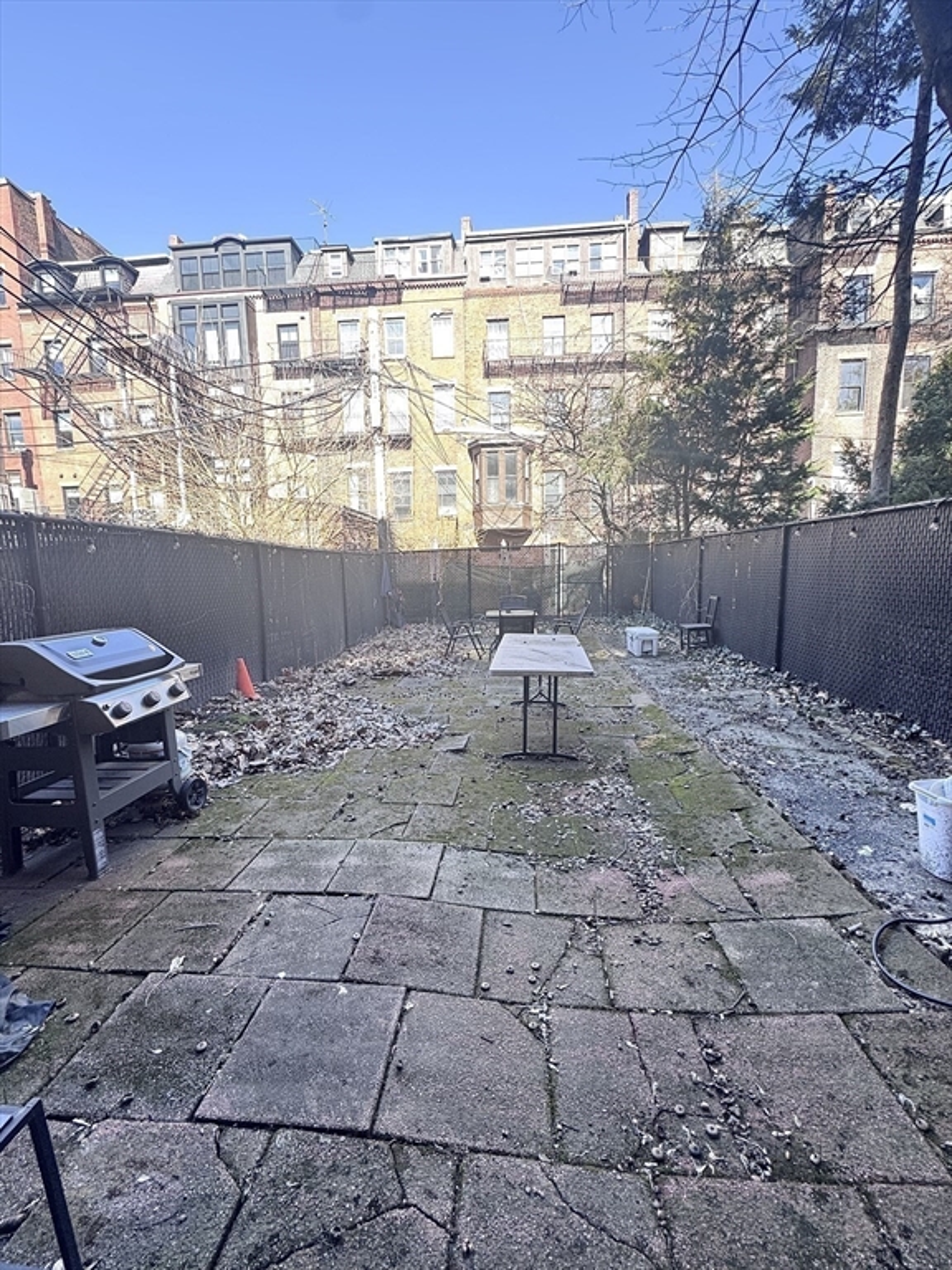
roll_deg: +1.1
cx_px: 476
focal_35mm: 14
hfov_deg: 85.7
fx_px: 513
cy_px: 635
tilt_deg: -7.5
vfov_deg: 102.1
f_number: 2.2
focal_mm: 2.22
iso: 80
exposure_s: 1/99
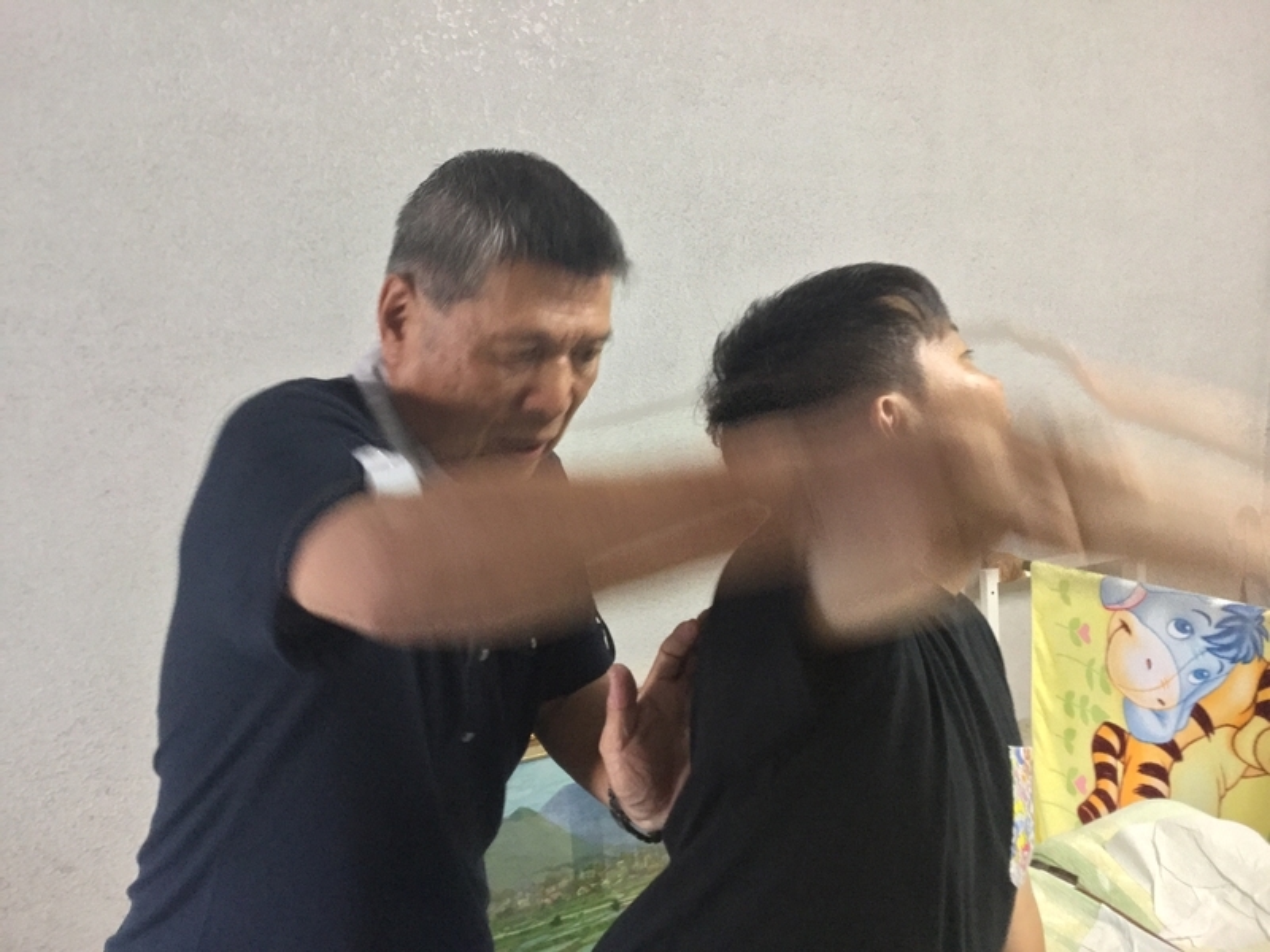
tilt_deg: -9.2
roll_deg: +0.0
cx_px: 635
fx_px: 1137
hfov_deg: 58.4
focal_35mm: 31
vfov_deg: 45.4
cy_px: 476
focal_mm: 3.3
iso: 250
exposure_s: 1/25
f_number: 2.4
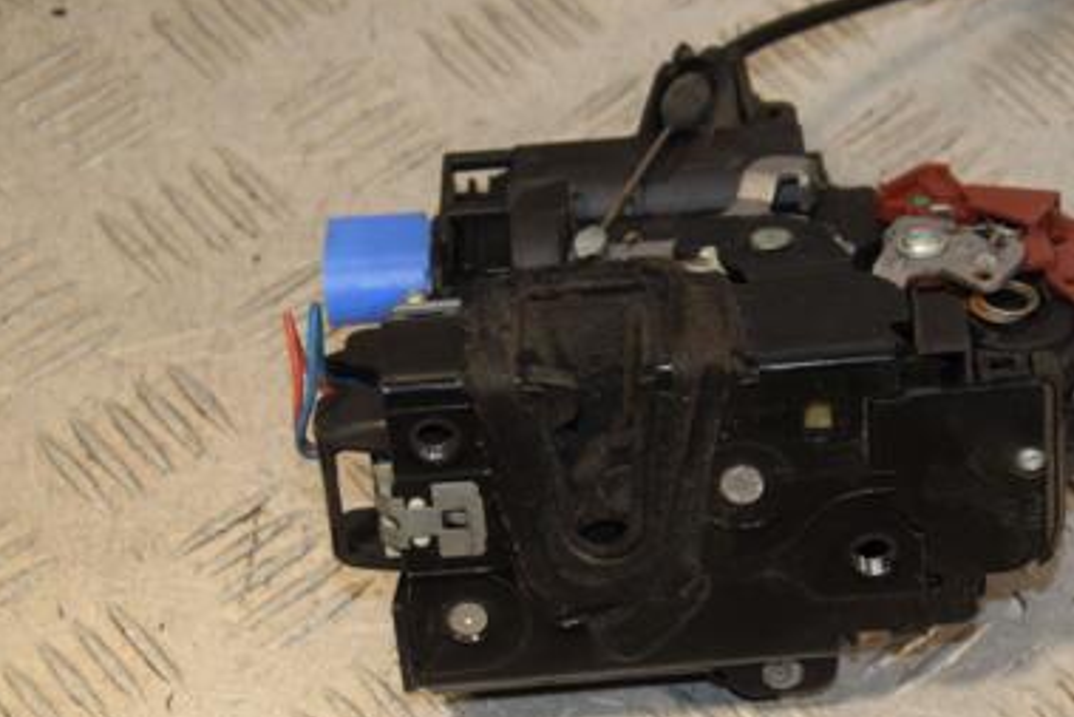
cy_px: 397
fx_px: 3187
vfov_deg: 12.8
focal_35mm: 107
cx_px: 748
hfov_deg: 19.0
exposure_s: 1/200
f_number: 6.3
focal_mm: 45
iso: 800
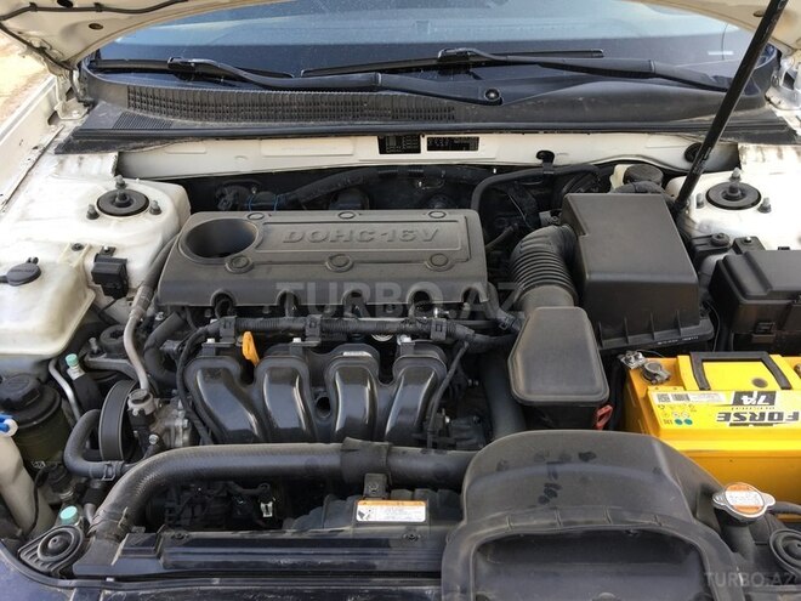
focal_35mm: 29
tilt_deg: -38.2
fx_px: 671
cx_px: 400
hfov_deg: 61.7
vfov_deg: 48.2
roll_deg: +0.1
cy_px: 300
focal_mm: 4.15
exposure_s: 1/100
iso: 32
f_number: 2.2
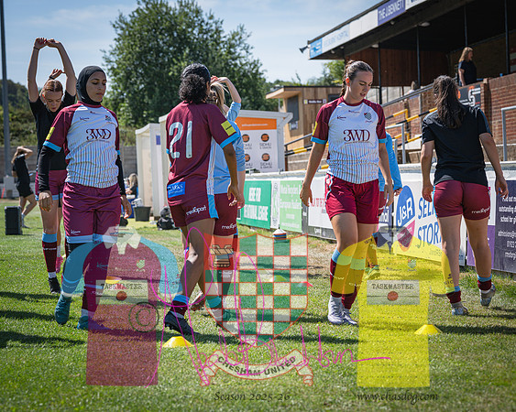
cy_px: 208
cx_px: 273
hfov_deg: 21.0
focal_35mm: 91
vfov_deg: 16.8
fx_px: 1395
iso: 200
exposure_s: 1/1600
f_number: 4
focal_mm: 79
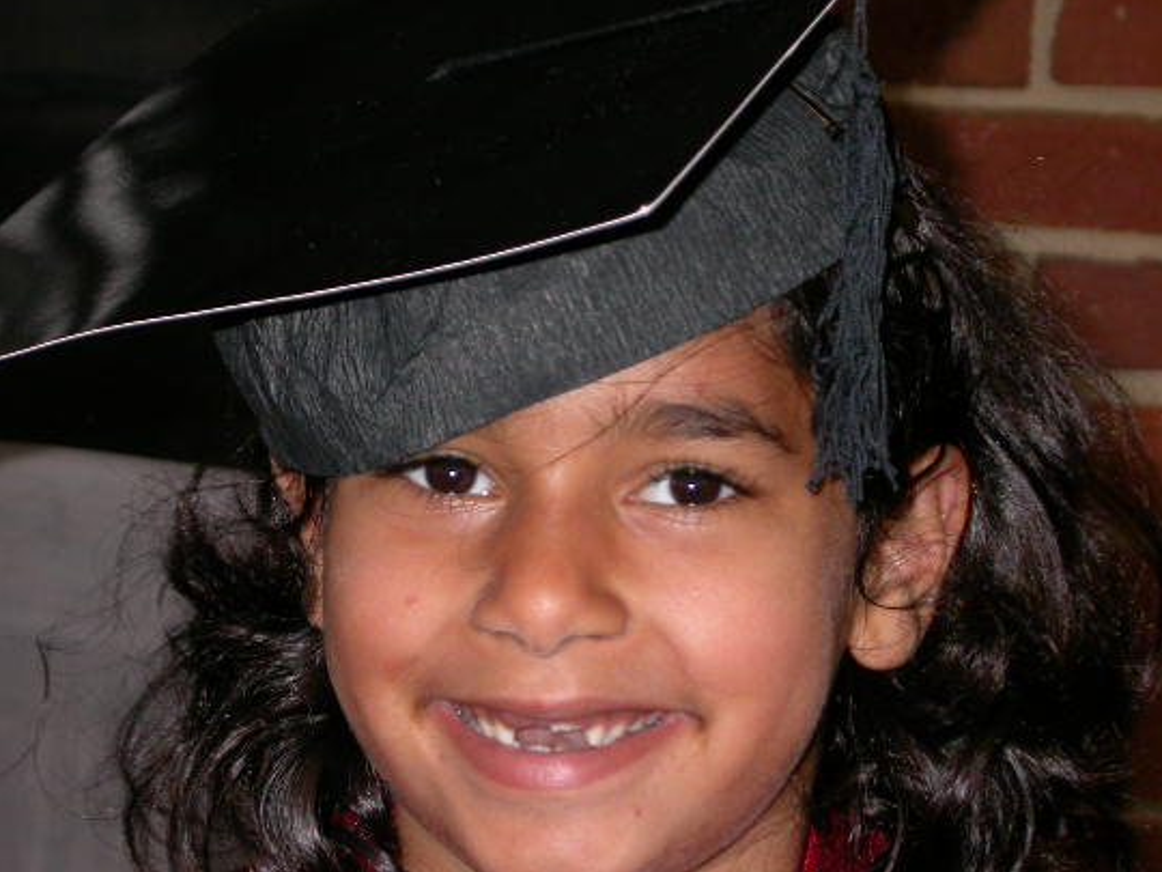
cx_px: 512
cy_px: 463
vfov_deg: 32.2
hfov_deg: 42.0
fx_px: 1511
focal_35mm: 45
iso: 100
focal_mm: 24.8
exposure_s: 1/60.3
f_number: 4.3
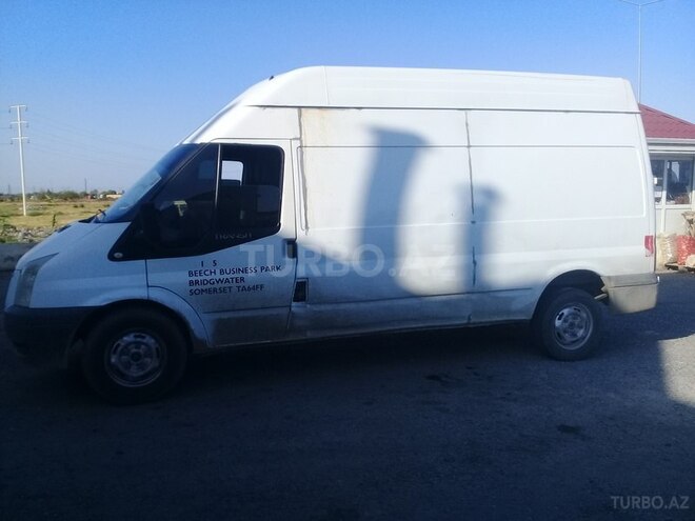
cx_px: 348
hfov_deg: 58.4
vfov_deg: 45.4
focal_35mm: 31
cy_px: 260
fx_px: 622
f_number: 2.2
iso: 50
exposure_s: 1/1205
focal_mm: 3.3
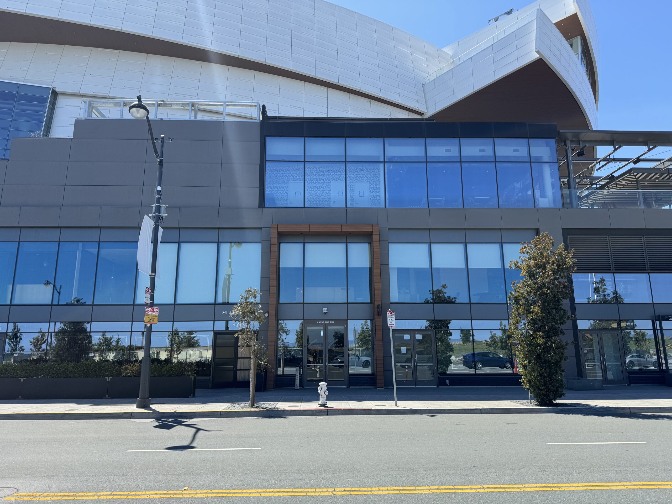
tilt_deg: +11.9
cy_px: 252
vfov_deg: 56.8
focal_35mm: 24
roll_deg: -0.1
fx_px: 466
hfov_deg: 71.6
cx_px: 336
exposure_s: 1/2833
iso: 80
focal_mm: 6.76
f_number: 1.78
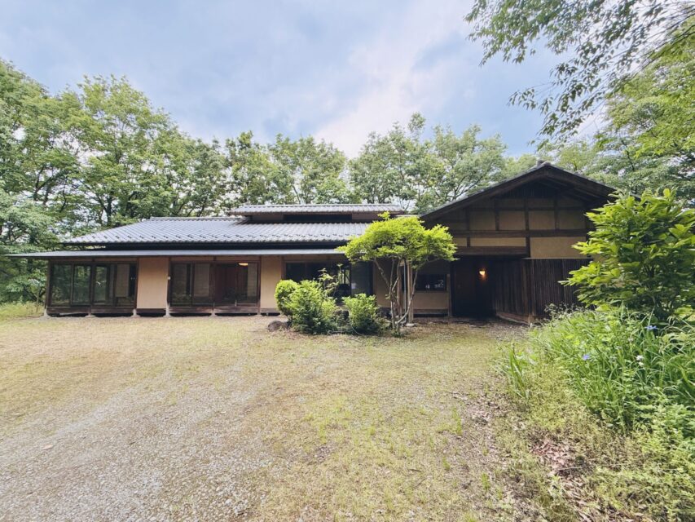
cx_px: 348
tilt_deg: +4.4
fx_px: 281
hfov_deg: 102.1
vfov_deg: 85.7
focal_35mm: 14
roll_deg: +0.2
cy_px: 261
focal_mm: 2.22
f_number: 2.2
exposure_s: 1/222
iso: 40
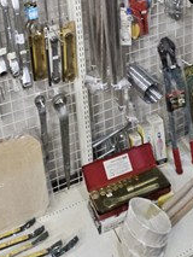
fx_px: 290
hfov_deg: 35.8
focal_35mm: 39
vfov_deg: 37.8
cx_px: 42
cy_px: -41
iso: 250
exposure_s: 1/50
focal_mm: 1.7
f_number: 2.2
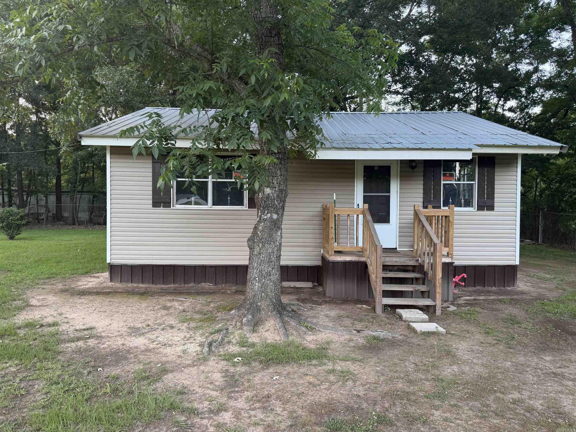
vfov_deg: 56.8
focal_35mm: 24
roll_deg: -0.3
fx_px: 399
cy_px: 216
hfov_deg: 71.6
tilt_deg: -1.0
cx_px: 288
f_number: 1.78
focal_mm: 6.76
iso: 200
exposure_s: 1/121
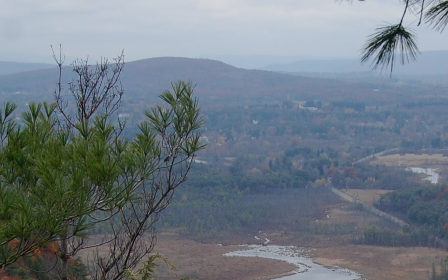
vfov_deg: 11.2
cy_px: 288
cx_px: 306
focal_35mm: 116
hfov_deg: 17.9
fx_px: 1417
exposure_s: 1/125
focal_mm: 26
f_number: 5.6
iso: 320
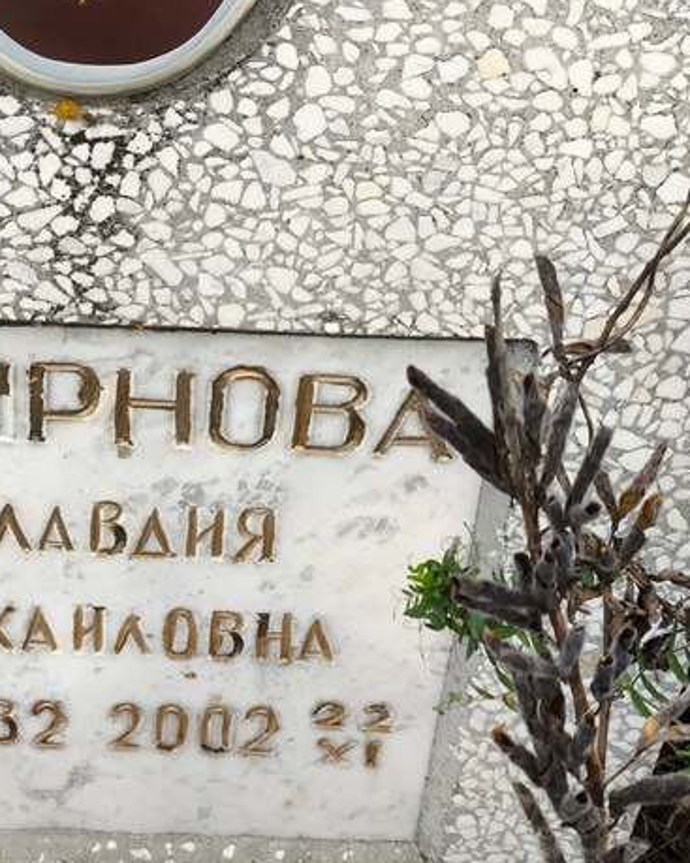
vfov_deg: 22.4
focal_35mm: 85
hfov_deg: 17.8
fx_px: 2170
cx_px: 101
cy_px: 526
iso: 100
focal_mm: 4.71
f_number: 1.7
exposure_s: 1/120
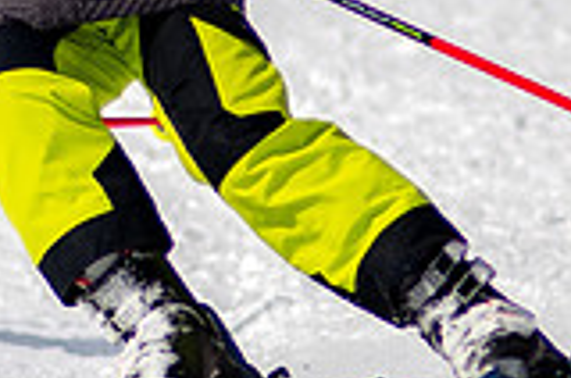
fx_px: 37152
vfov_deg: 0.6
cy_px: 49
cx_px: -11
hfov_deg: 0.9
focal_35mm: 2347
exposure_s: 1/6400
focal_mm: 300
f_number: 2.8
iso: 100
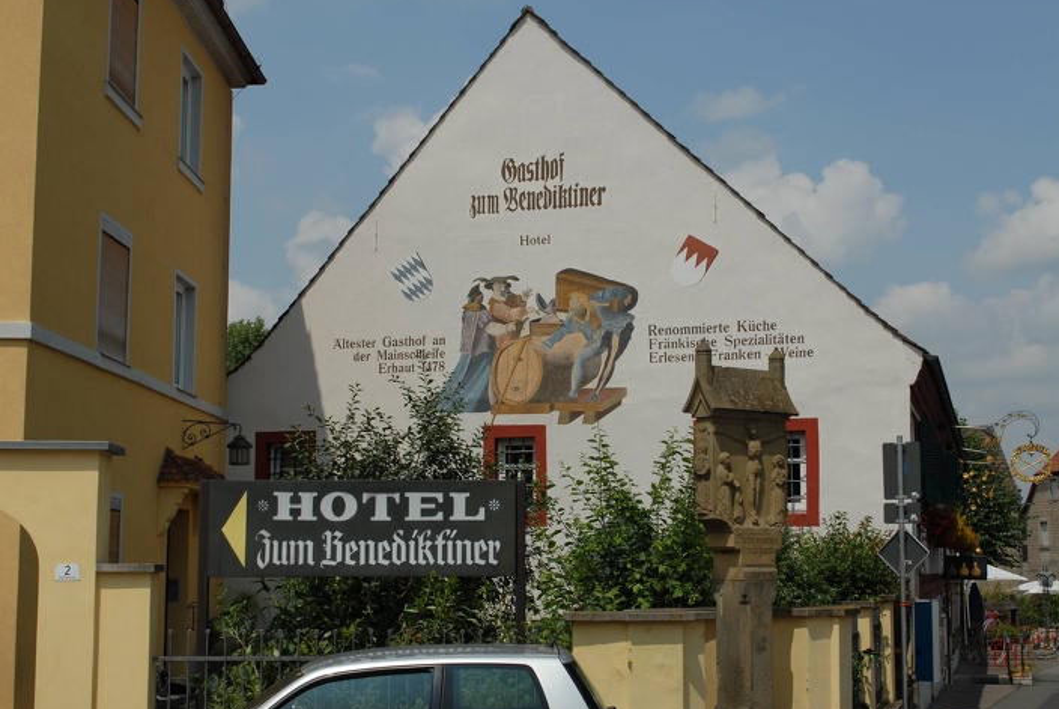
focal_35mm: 54
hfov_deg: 36.8
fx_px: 1590
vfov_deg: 25.1
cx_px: 536
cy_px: 367
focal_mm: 32
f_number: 7.1
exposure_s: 1/200
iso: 100
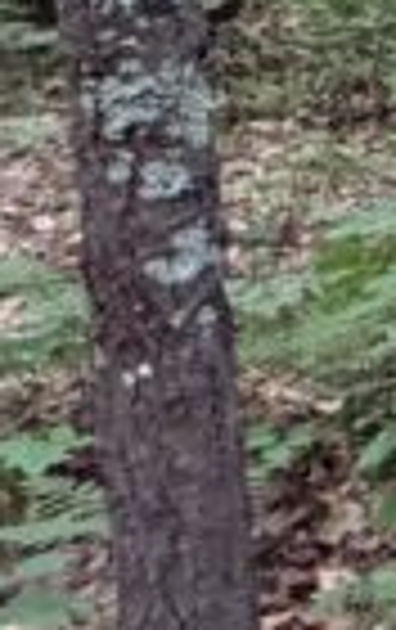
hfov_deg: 8.7
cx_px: 1343
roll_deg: +1.4
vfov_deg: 16.4
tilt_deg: -4.3
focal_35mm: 113
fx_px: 1943
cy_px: -378
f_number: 2.2
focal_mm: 2.22
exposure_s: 1/68
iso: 320
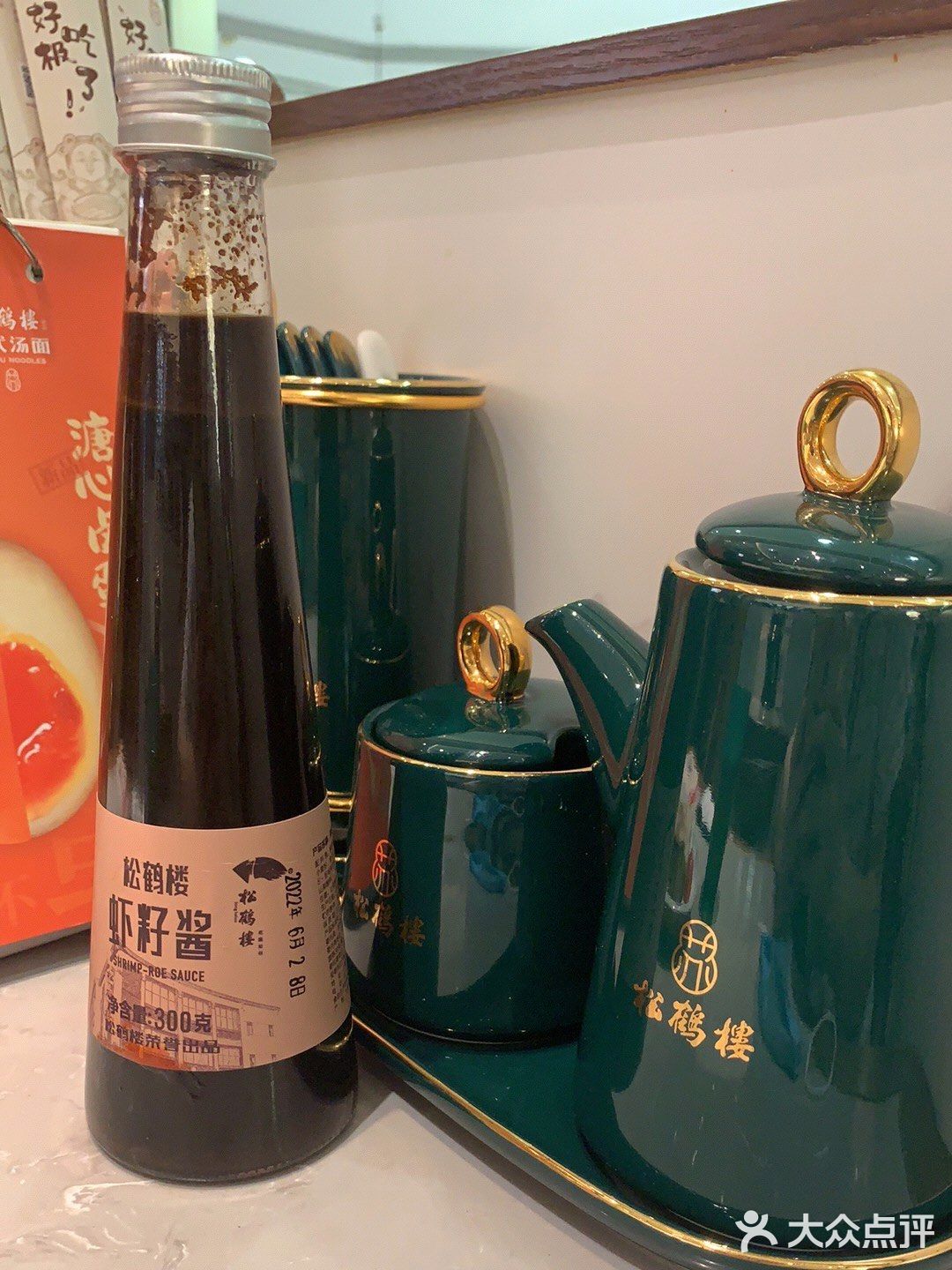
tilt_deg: -21.2
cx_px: 476
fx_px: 2200
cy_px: 635
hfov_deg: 24.4
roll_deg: -3.0
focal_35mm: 60
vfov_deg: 32.2
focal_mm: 4.25
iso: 160
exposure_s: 1/60
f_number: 1.8
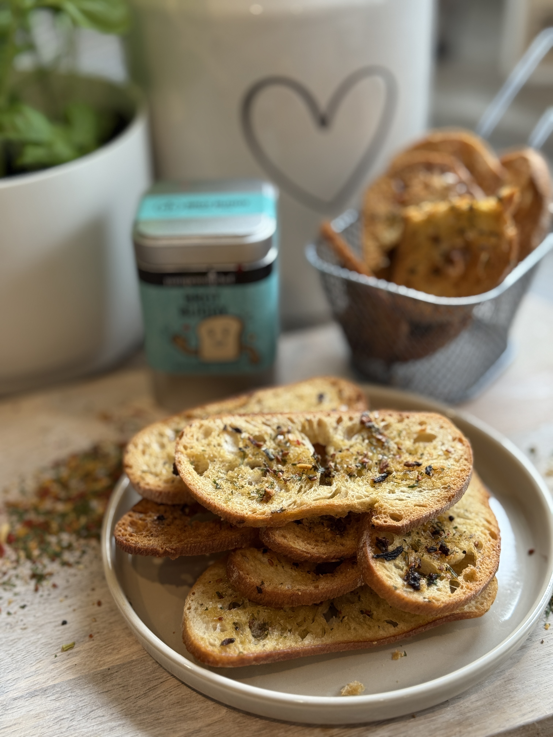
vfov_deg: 39.7
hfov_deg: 30.3
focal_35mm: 48
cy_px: 368
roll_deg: +2.5
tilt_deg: -35.0
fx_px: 1022
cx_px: 276
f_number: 1.78
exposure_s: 1/77
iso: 100
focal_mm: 6.76
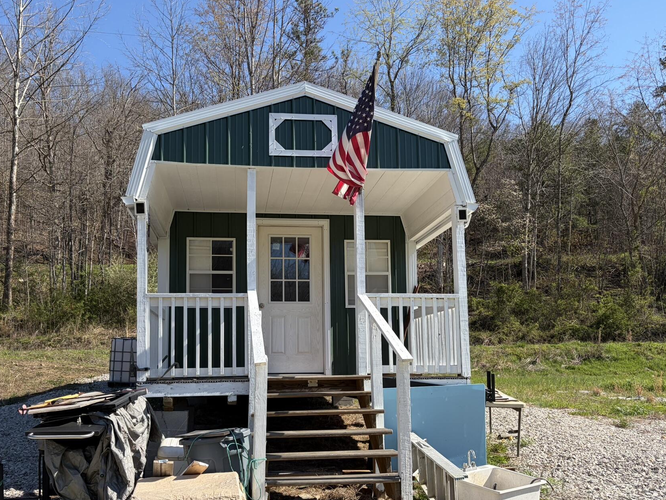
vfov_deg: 43.9
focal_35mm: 32
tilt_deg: +4.9
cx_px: 305
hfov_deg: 56.7
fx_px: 616
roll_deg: +1.5
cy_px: 303
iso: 64
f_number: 1.6
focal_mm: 5.96
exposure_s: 1/2865
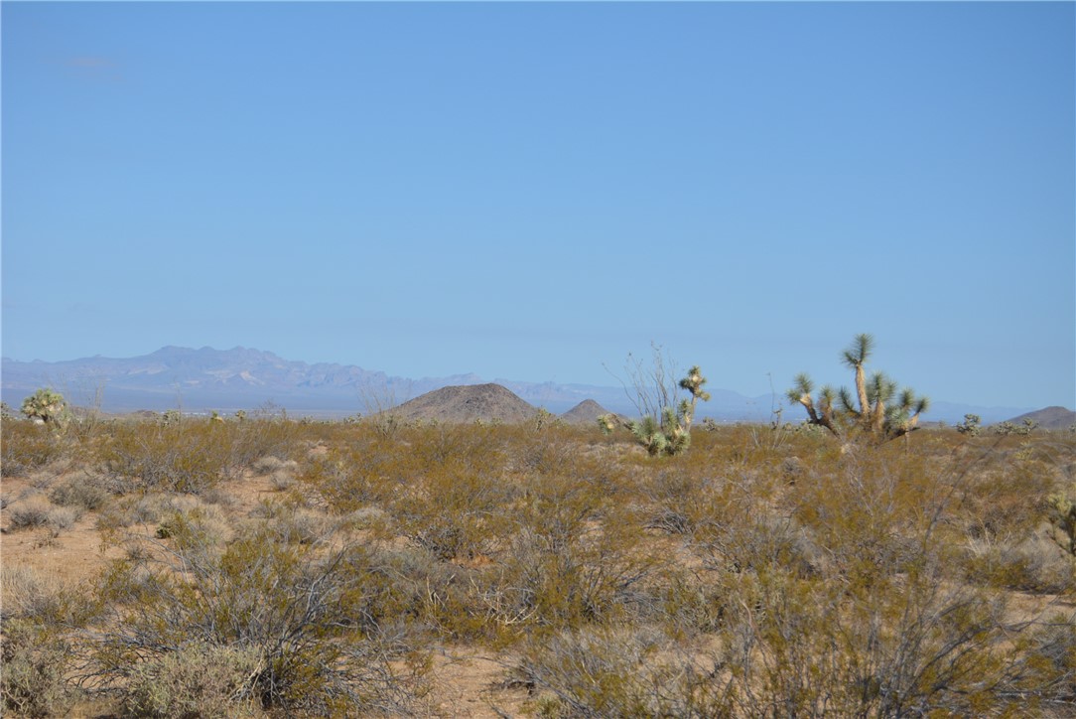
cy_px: 360
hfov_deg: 24.6
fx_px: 2467
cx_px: 538
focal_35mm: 82
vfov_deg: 16.6
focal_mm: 55
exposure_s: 1/2000
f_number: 7.1
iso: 400
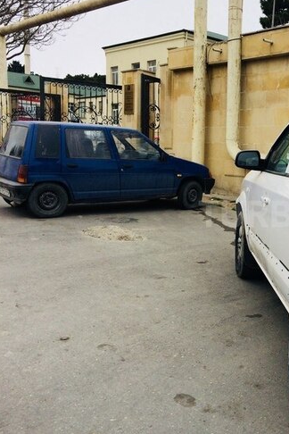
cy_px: 214
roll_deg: -3.4
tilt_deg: -7.2
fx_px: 494
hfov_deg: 30.3
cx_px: 290
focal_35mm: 41
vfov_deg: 47.4
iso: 32
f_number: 2.2
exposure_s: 1/461
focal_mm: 4.15
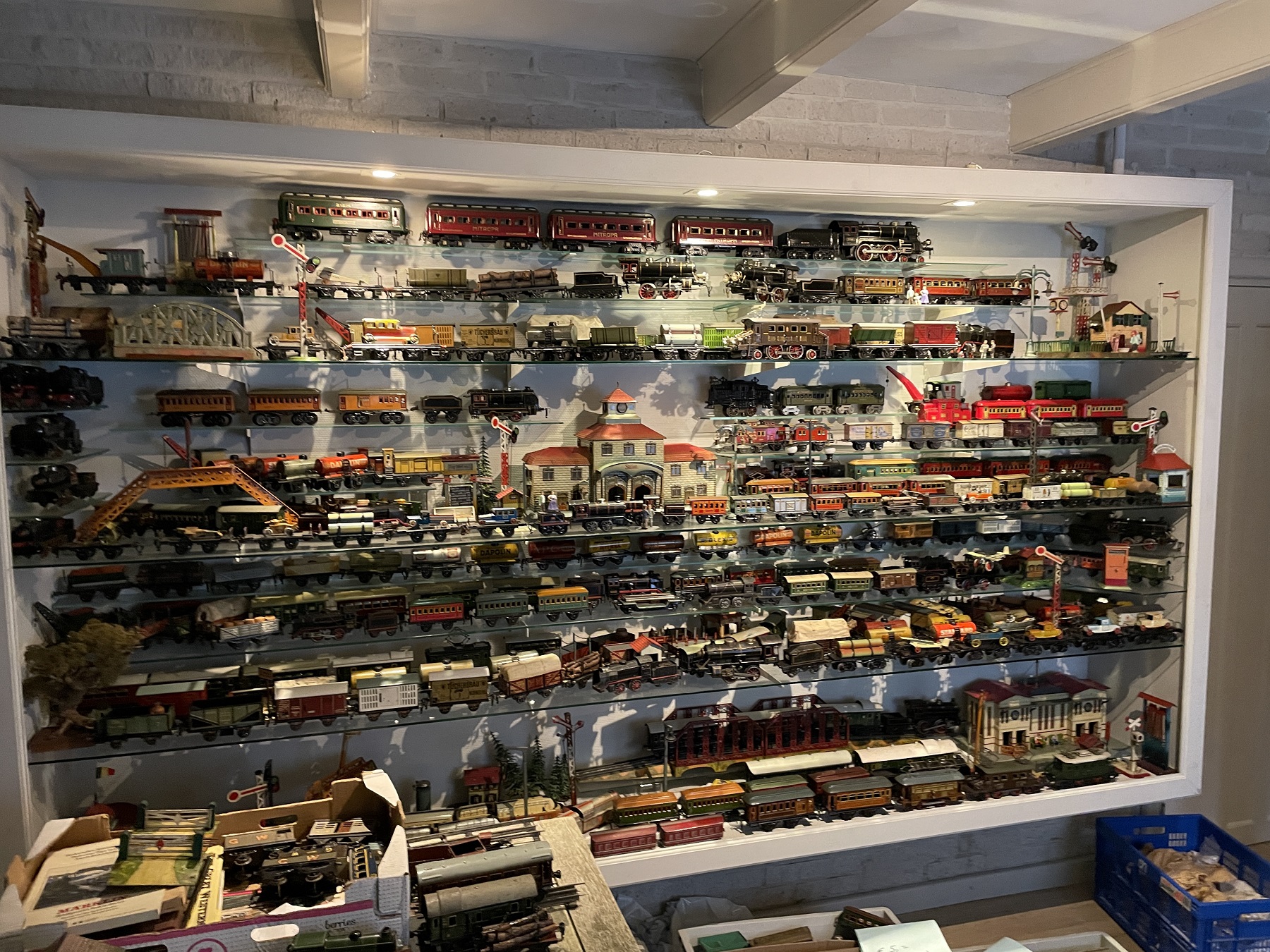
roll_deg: +0.3
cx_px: 635
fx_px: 954
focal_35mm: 26
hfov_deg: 67.3
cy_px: 476
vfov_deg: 53.1
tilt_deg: -5.5
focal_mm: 4.2
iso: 500
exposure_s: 1/45
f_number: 1.6
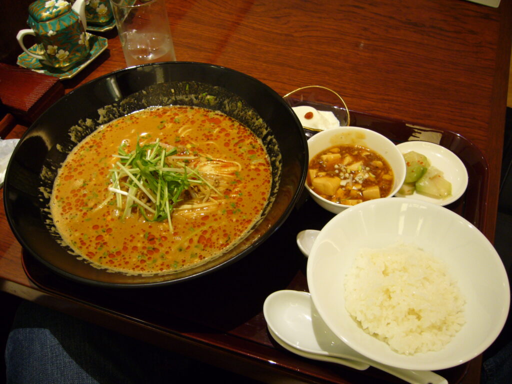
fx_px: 518
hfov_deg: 52.6
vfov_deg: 40.7
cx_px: 256
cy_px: 192
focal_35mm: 35
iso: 160
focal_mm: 5.8
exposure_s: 1/15
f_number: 2.8
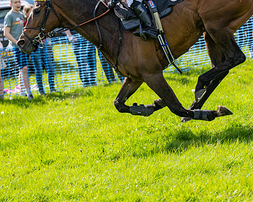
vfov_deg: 9.1
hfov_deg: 11.3
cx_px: 173
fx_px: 1272
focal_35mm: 170
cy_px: 50
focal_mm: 98
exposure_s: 1/2500
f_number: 4
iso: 400
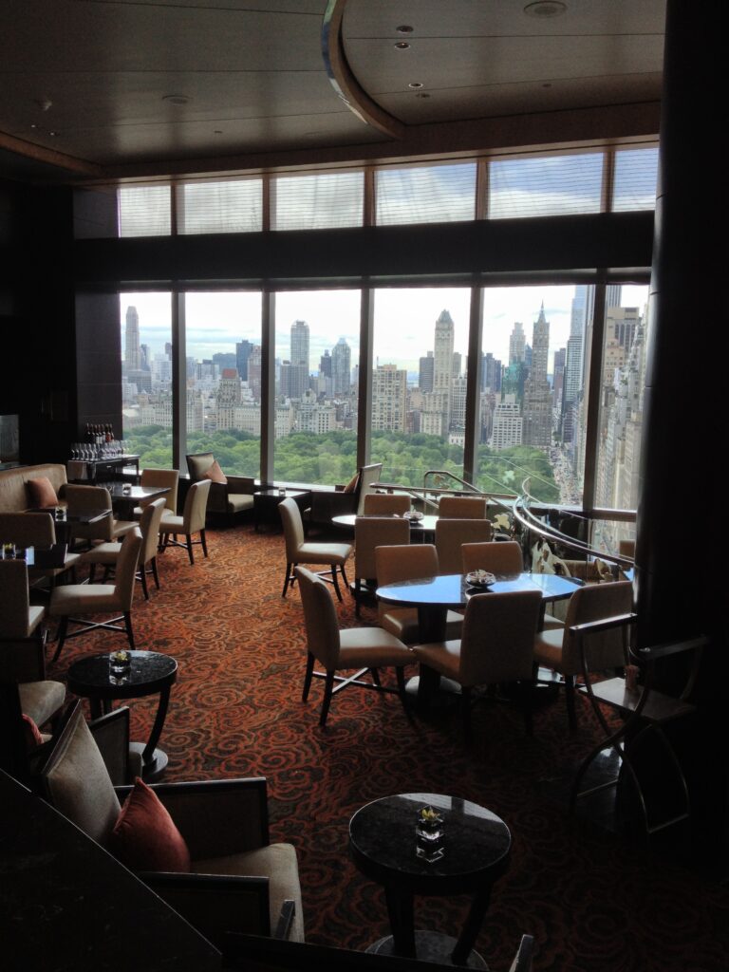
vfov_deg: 52.6
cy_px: 486
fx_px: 983
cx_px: 364
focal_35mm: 35
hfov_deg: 40.7
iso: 80
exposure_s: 1/120
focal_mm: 4.28
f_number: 2.4
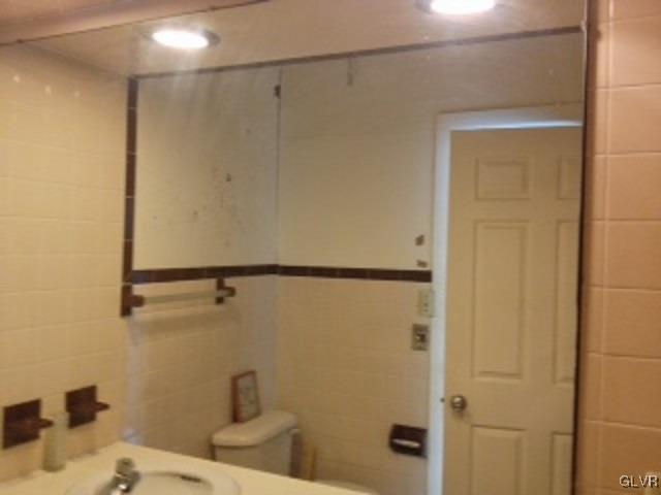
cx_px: 330
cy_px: 248
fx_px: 668
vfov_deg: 40.7
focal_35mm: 35
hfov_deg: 52.6
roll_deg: -2.1
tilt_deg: -1.4
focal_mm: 4.28
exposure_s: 1/20
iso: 320
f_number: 2.4
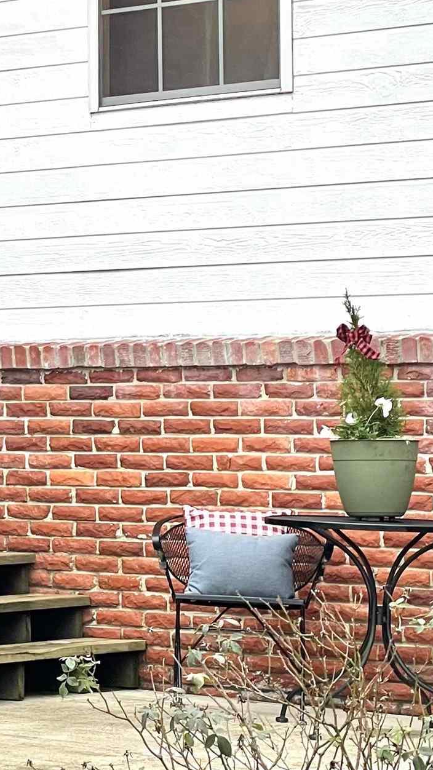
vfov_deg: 15.5
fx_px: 2838
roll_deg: +0.4
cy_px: 359
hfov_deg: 8.4
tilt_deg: +2.4
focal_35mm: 139
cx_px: -300
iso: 40
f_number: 2
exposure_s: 1/99
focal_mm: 6
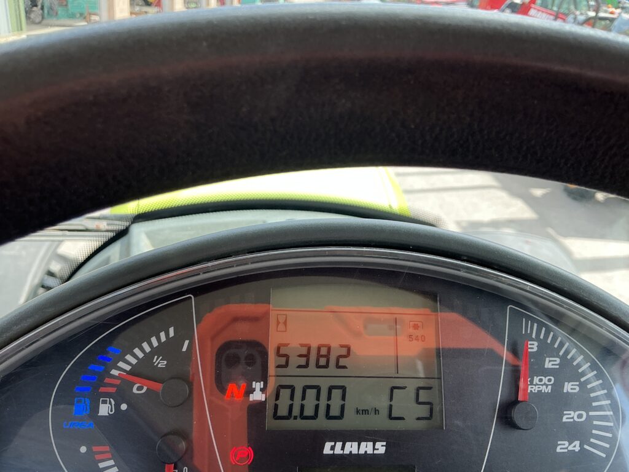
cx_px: 314
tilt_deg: -25.9
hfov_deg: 63.4
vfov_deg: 49.7
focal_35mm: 28
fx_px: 509
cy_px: 236
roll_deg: -7.1
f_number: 1.8
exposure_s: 1/142
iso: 20
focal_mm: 3
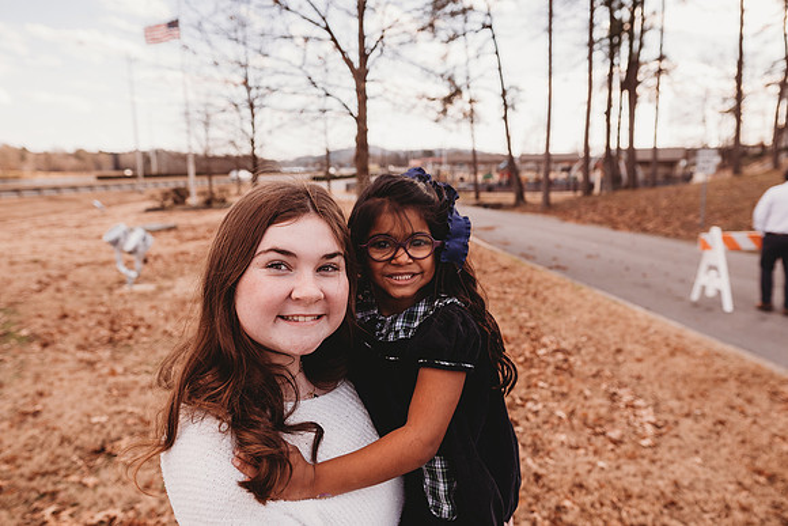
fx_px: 525
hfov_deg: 73.7
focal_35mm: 24
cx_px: 394
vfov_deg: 53.2
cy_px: 263
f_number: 3.5
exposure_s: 1/400
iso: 100
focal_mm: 24
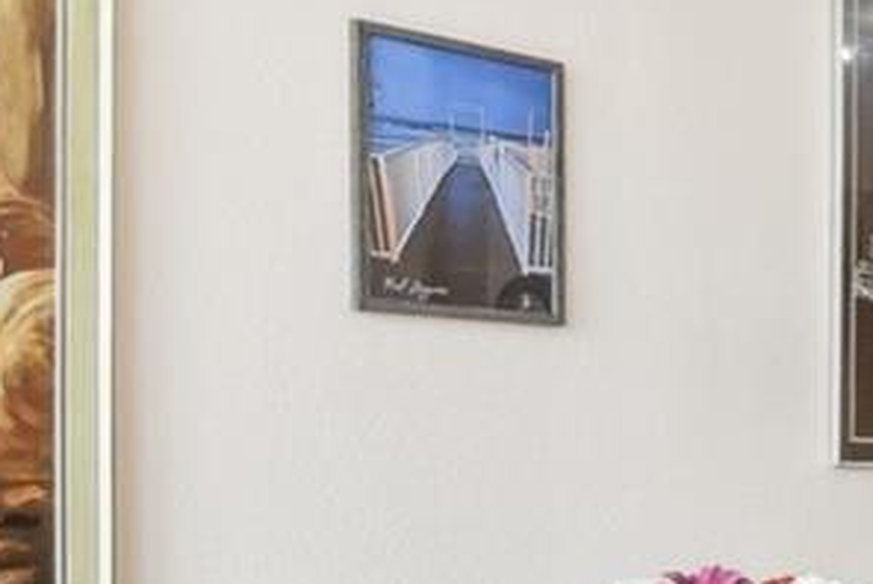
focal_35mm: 81
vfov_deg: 16.8
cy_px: 476
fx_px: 1966
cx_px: 1613
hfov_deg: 18.7
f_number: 10
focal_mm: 15
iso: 400
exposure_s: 1/13
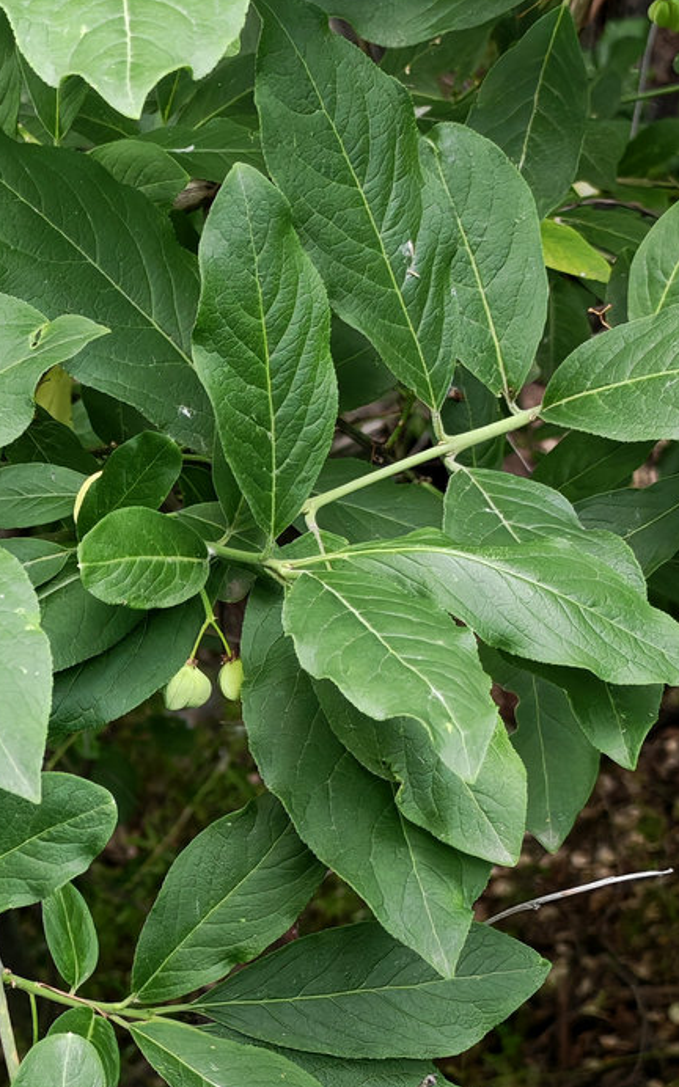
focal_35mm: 103
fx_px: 3052
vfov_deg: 19.8
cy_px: 966
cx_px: 0
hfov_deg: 12.5
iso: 640
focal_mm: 6.12
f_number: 1.9
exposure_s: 1/100
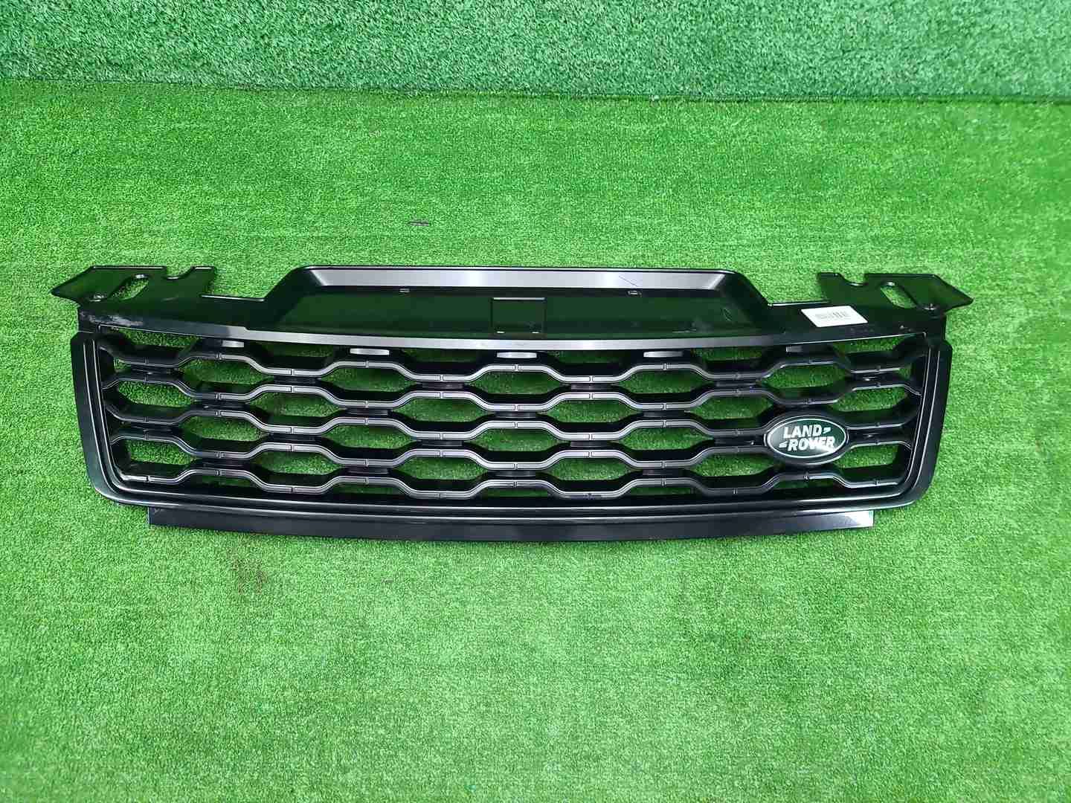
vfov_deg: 53.1
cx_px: 536
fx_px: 804
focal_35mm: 26
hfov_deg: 67.3
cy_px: 402
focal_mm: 5.4
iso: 353
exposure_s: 1/50
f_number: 1.8
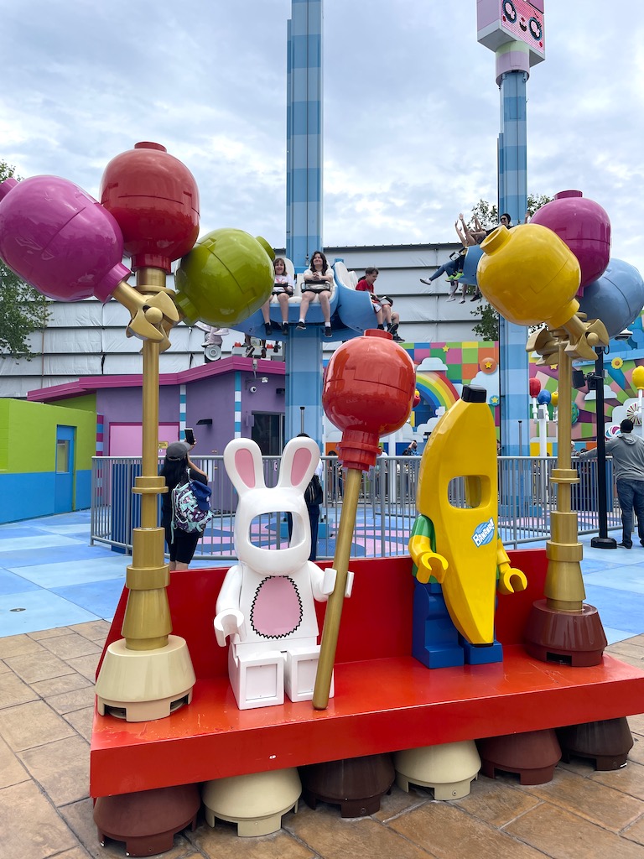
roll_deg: +0.1
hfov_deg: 53.1
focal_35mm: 26
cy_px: 430
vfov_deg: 67.3
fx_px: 645
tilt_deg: +2.7
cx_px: 322
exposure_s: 1/1770
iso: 32
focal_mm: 4.2
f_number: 1.6
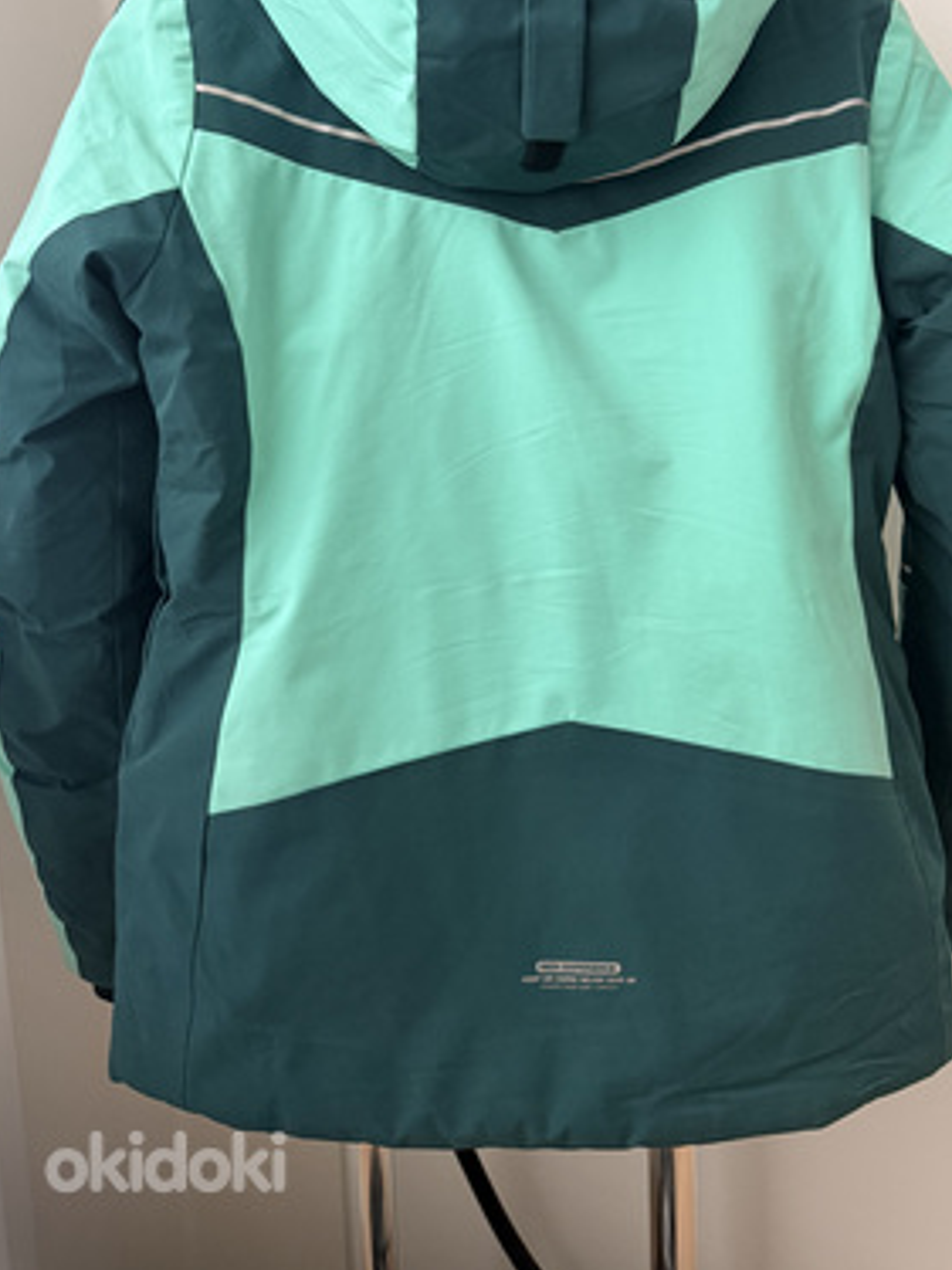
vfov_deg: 55.8
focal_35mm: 32
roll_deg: +0.6
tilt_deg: -5.4
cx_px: 584
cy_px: 433
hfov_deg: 43.8
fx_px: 1174
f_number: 1.78
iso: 400
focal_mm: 6.76
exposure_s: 1/60
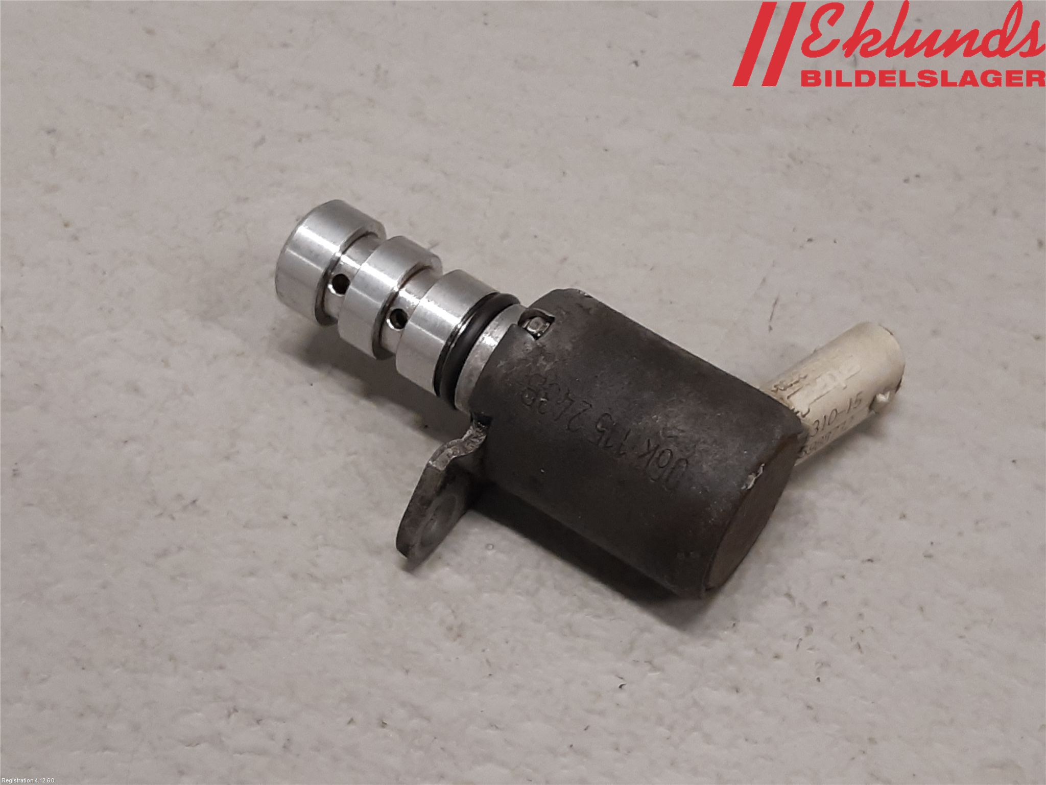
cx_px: 523
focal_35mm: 26
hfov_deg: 67.3
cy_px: 392
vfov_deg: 53.1
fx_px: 786
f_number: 1.7
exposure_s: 1/50
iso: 100
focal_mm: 3.93
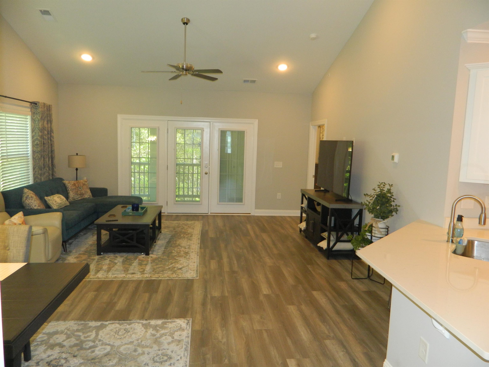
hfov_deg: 69.4
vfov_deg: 54.9
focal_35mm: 25
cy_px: 184
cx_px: 244
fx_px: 353
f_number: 3.1
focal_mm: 4.5
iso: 200
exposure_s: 1/30
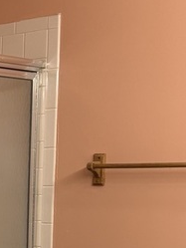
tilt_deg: -10.0
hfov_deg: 13.3
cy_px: 321
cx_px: -111
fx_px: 744
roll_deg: +1.2
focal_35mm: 104
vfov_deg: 17.7
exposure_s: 1/120
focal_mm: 6.76
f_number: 1.78
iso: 125
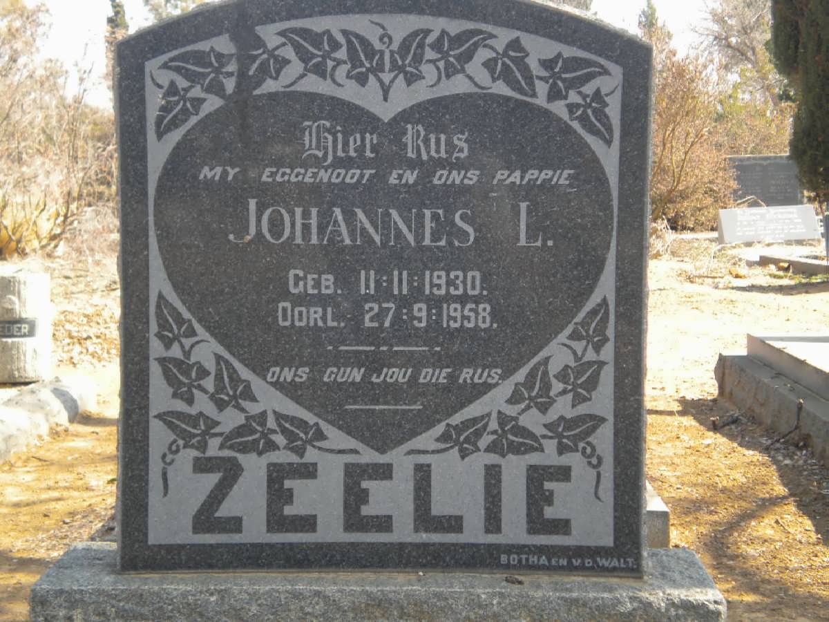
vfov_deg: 21.6
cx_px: 414
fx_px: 1628
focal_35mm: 68
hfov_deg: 28.6
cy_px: 311
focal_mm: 12.3
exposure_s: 1/103
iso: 80
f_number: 4.6
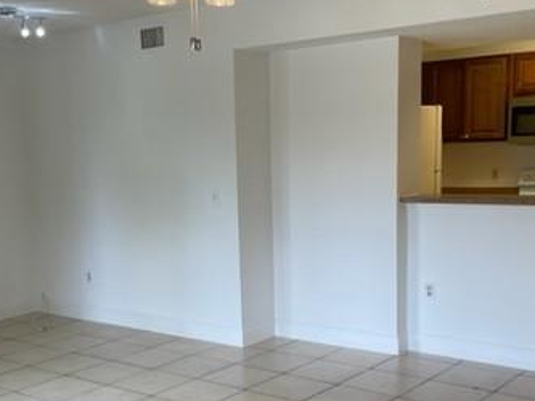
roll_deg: +2.5
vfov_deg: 28.9
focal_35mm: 50
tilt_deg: -7.4
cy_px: 266
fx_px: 773
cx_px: 209
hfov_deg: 38.0
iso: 64
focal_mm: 4.2
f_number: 1.6
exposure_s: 1/120
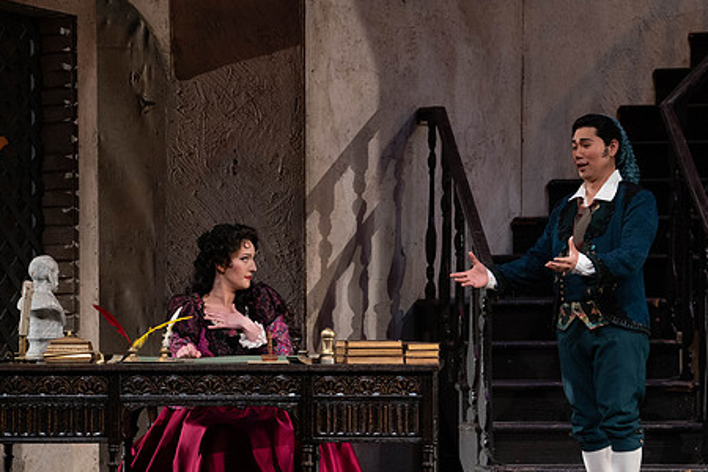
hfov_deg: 8.0
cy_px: 290
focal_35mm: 258
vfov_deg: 5.3
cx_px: 310
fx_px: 5074
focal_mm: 200
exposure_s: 1/250
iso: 3200
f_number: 7.1
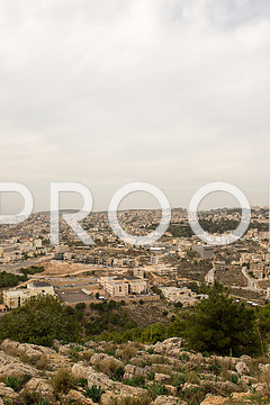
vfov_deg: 61.9
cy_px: 213
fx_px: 337
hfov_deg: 43.6
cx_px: 148
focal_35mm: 30
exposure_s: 1/640
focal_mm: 24
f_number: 3.5
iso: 100
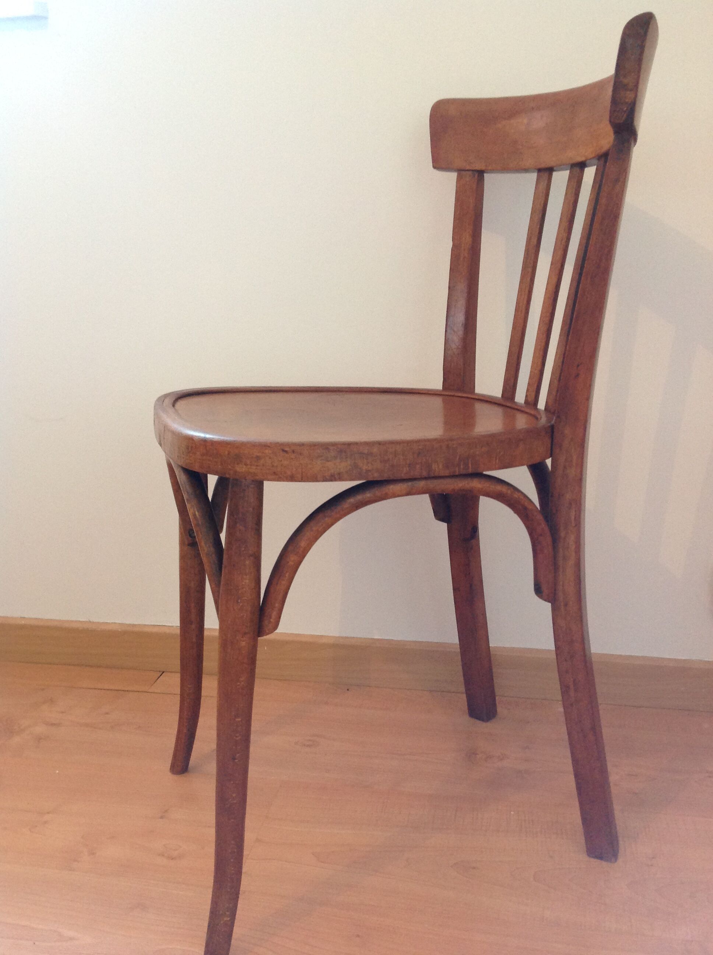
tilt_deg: -12.8
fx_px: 964
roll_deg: +2.0
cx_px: 356
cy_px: 478
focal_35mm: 35
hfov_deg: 40.6
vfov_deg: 52.7
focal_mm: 4.28
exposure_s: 1/15
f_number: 2.4
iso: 160
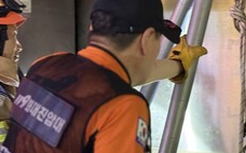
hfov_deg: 15.5
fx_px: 897
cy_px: 92
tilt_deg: -2.7
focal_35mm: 134
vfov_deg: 9.8
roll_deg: -0.6
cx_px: 210
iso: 500
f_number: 1.78
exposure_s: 1/30
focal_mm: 6.76
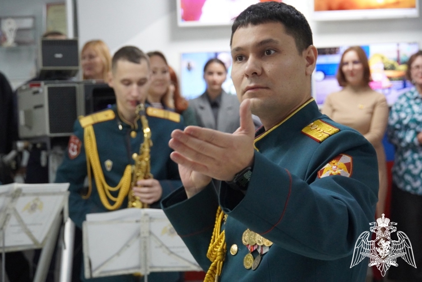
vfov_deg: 14.5
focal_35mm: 94
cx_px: 211
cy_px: 141
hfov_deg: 21.6
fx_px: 1108
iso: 6400
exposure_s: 1/160
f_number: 5.6
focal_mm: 63
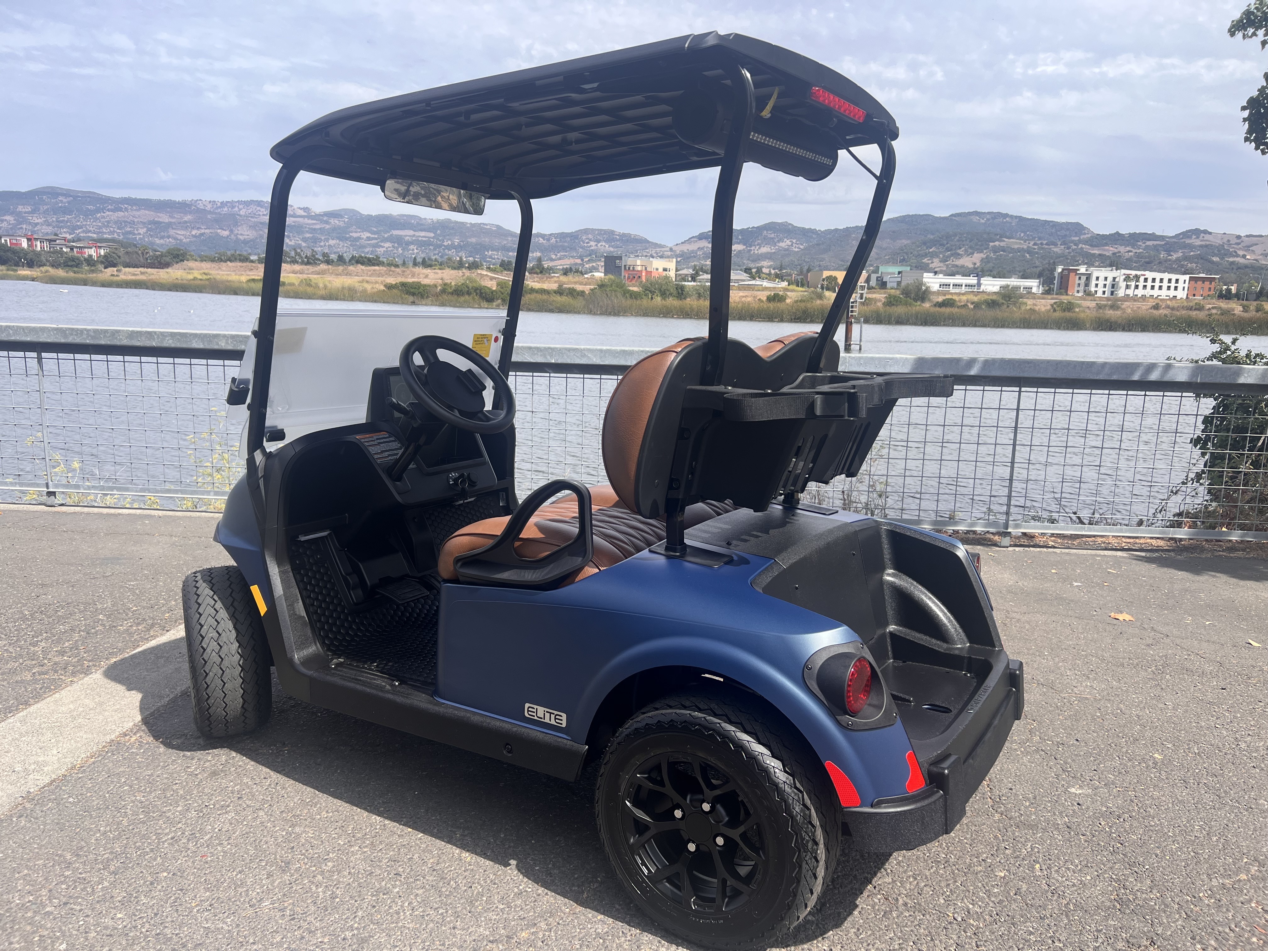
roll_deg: -2.3
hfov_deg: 67.3
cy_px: 476
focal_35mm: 26
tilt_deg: -12.4
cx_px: 634
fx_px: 952
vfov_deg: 53.1
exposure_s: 1/2571
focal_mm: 5.7
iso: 50
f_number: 1.5
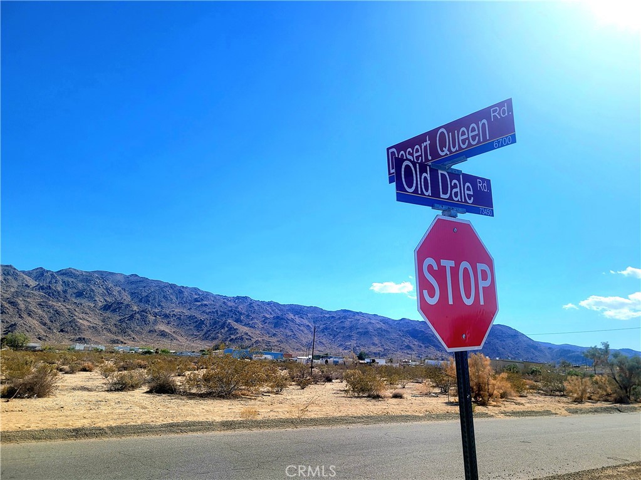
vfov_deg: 53.1
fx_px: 481
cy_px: 240
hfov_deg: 67.3
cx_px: 320
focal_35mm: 26
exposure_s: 1/5000
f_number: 1.8
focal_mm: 5.4
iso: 40
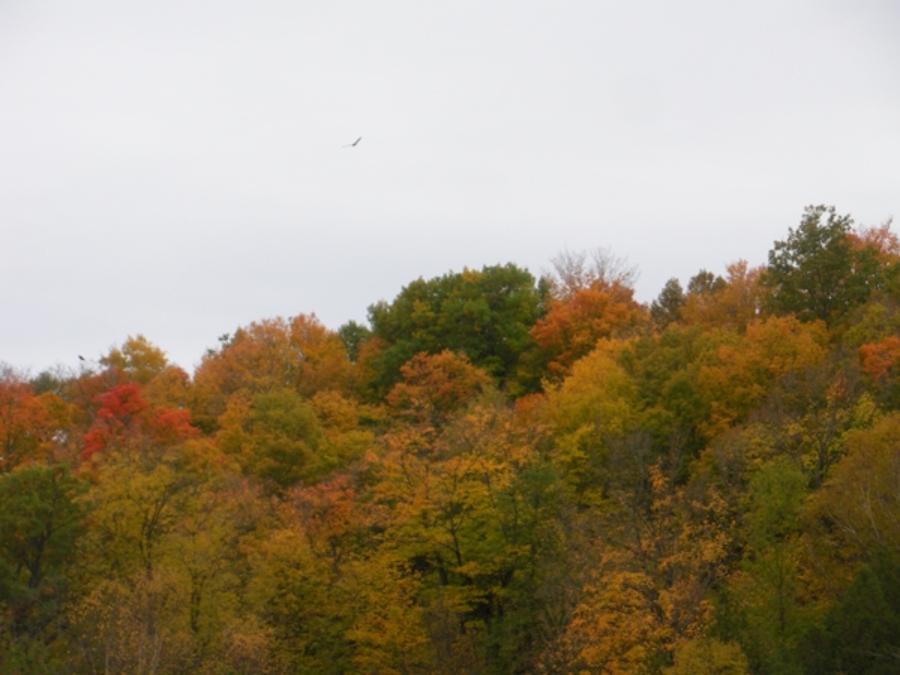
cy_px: 338
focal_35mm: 100
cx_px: 450
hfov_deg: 19.6
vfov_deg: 14.8
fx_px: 2600
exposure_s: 1/105
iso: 66
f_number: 5
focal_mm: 17.4
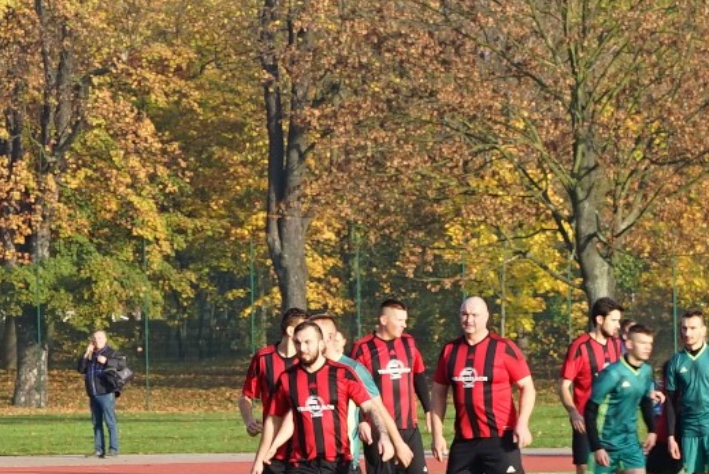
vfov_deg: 8.5
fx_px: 3192
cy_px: 420
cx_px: 276
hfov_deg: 12.7
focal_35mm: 162
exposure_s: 1/100
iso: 100
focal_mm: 55
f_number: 8
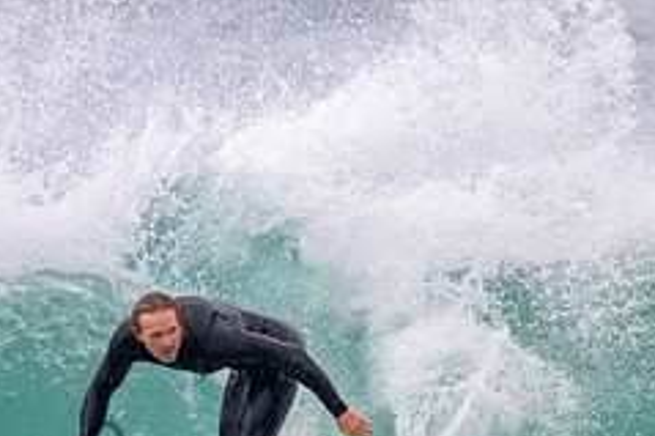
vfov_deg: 0.7
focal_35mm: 1943
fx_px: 35326
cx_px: 203
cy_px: 440
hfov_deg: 1.1
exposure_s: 1/2000
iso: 1600
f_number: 11
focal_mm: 800
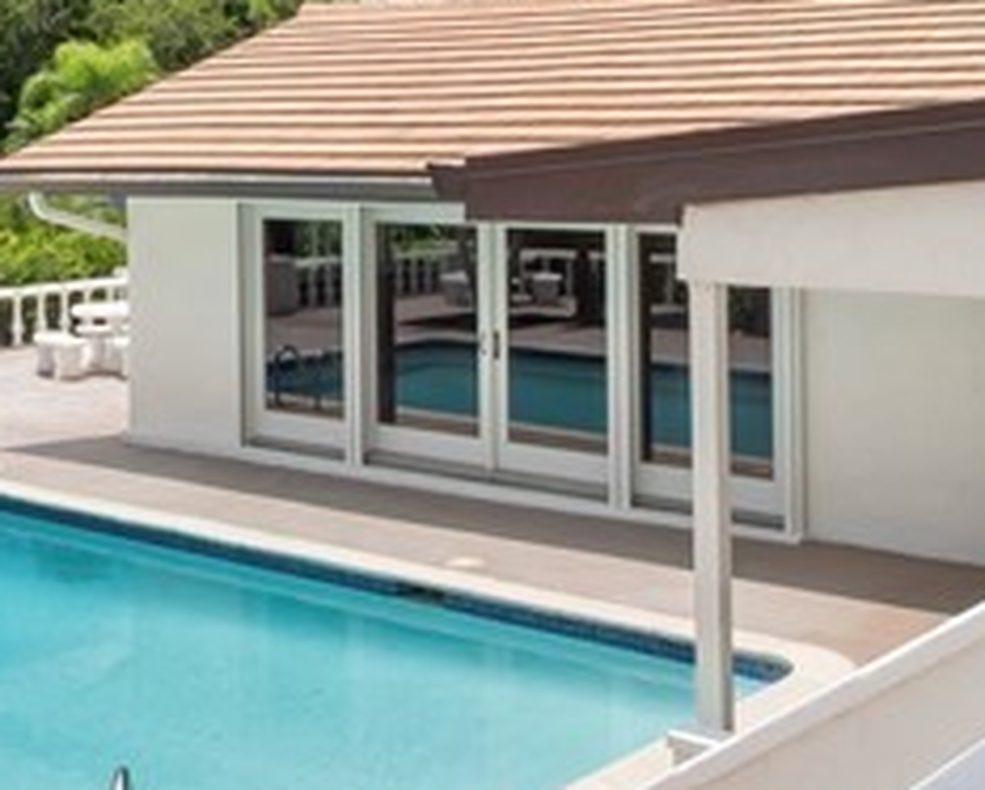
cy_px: 177
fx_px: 1751
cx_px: 228
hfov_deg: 30.8
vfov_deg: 25.1
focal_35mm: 60
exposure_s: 1/640
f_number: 7.1
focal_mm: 7
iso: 200
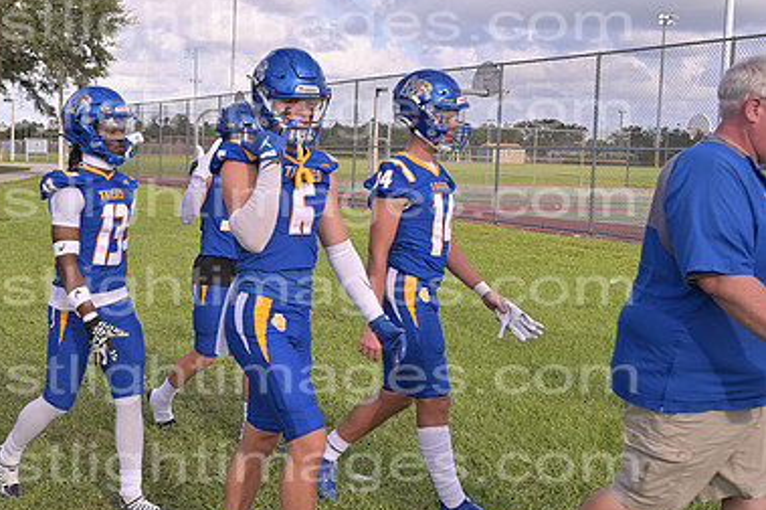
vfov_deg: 25.9
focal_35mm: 52
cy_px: 247
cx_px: 182
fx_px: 1105
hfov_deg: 37.2
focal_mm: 34
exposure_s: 1/250
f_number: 8
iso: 125
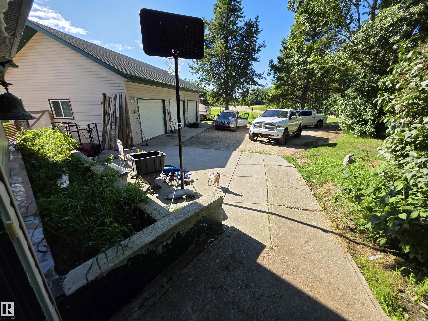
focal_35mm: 13
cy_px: 160
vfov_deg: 89.9
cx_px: 214
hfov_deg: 106.2
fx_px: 161
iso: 40
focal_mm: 2.2
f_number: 1.9
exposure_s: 1/1055
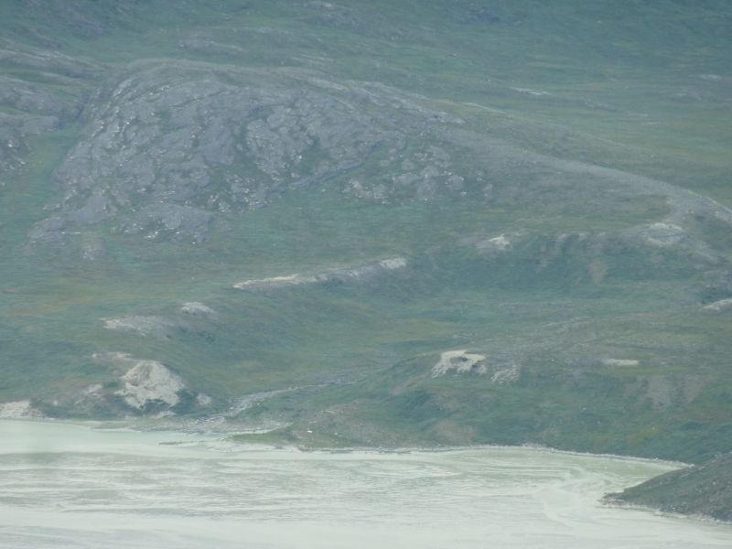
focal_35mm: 300
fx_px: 6344
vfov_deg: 5.0
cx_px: 366
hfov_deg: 6.6
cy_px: 274
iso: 160
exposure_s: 1/250
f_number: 4.9
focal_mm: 49.2
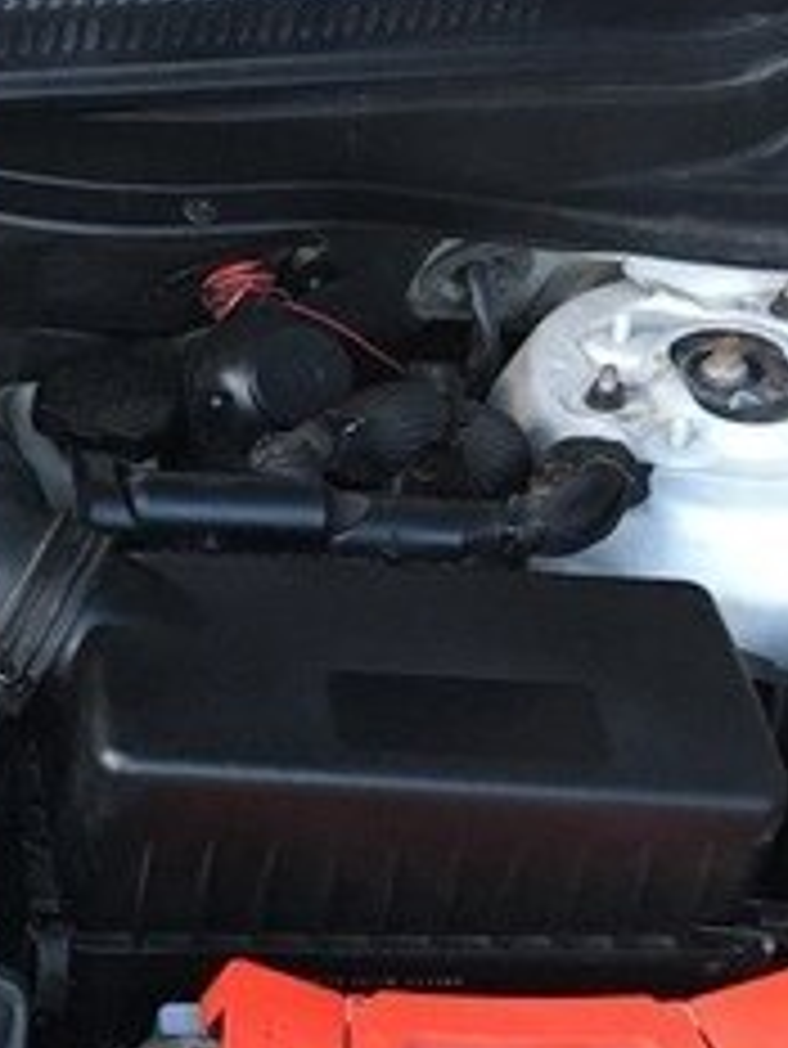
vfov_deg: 23.7
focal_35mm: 82
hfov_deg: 15.9
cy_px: 731
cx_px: -527
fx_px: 2487
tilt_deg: -46.3
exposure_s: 1/20
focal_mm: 4.15
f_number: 2.2
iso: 200
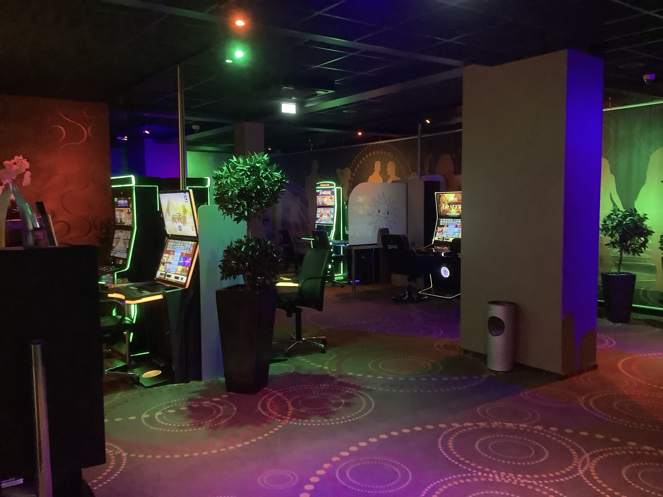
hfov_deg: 58.4
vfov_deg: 45.4
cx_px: 332
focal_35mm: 31
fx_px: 594
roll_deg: +0.1
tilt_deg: -5.8
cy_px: 248
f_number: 2.4
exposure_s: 1/25
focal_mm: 3.3
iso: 640
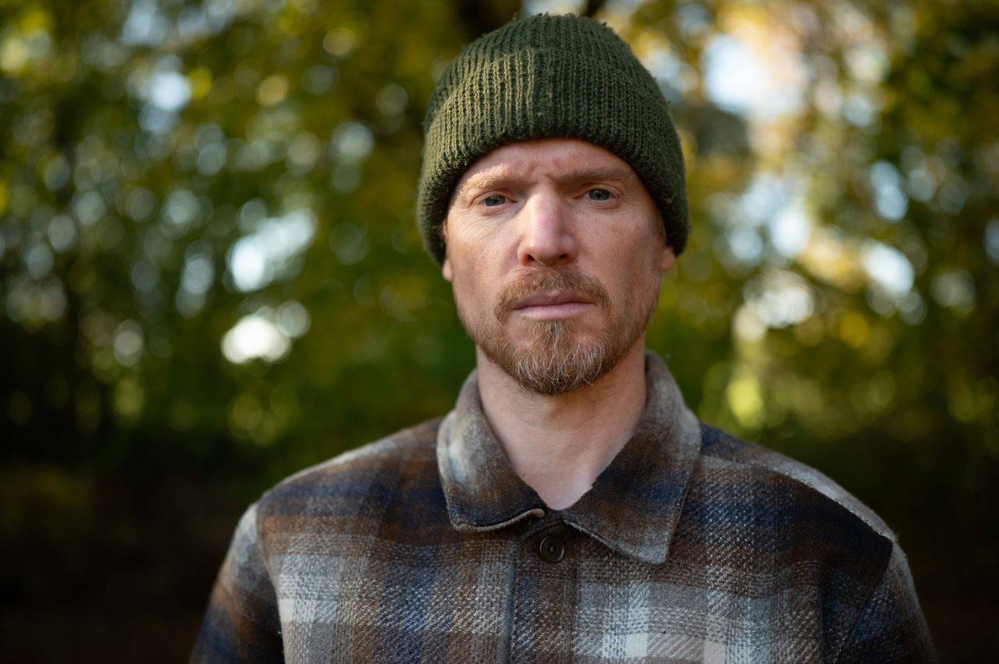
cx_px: 490
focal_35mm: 37
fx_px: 1026
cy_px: 351
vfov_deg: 35.9
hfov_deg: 51.9
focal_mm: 35
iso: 200
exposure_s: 1/1000
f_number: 1.4
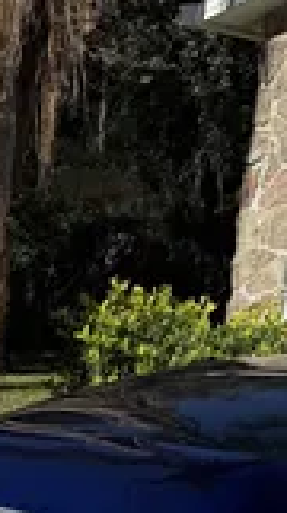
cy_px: -151
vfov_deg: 17.6
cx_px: 794
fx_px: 1550
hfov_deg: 9.0
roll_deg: -4.3
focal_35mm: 114
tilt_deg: +17.0
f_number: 1.78
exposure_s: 1/7353
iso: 80
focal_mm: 6.76
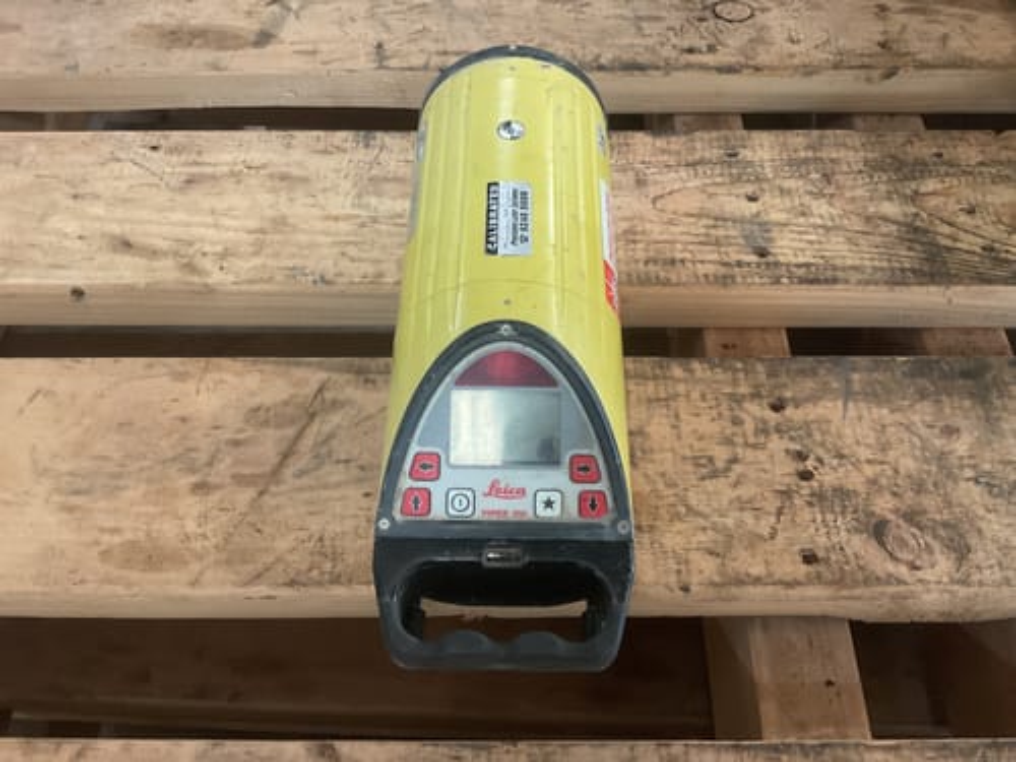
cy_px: 381
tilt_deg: -57.8
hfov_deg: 61.7
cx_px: 508
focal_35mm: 29
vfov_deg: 48.2
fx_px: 851
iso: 320
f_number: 1.8
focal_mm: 3
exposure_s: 1/25
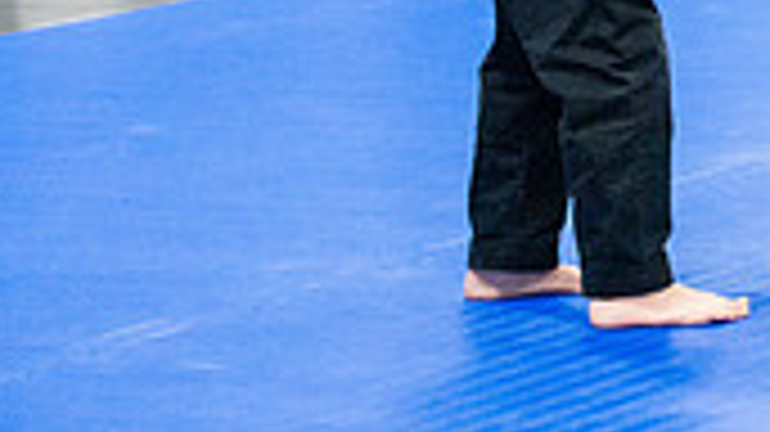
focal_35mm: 249
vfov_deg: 4.8
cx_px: 1193
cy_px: -335
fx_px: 5082
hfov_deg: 8.5
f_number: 4
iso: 6400
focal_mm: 70
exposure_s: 1/400
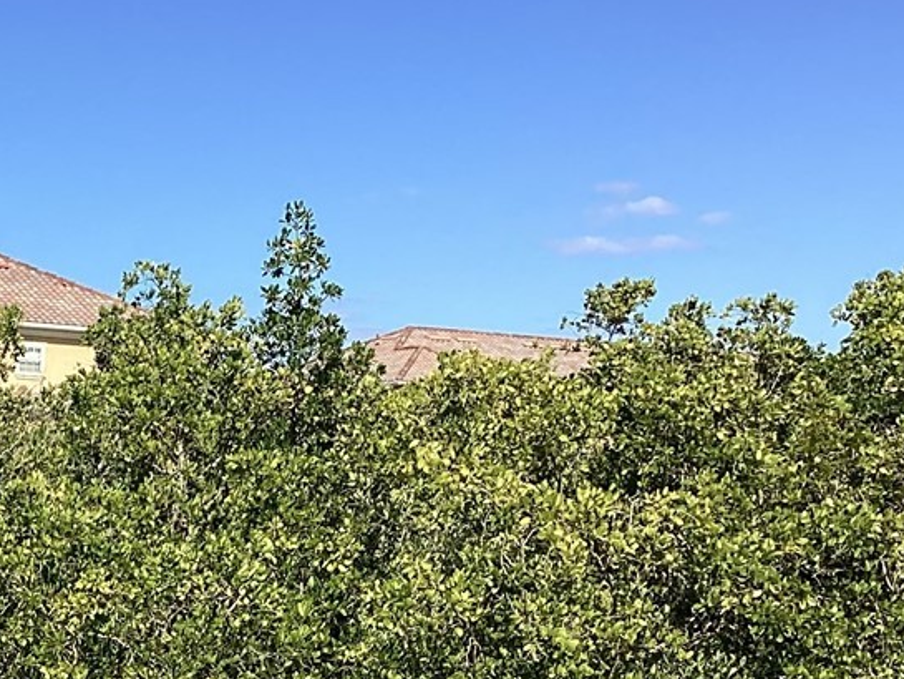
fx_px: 2377
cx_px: -58
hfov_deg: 20.6
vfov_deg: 15.8
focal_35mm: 91
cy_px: 749
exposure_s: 1/1294
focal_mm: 3.3
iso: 25
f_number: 2.4
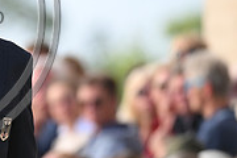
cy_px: -2
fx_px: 8505
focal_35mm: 1292
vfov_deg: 1.1
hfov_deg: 1.6
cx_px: -91
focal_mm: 400
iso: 900
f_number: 5
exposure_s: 1/1600
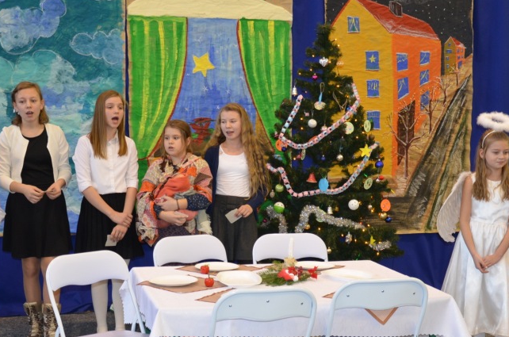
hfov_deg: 33.5
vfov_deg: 22.4
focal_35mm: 60
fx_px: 844
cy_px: 250
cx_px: 282
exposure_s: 1/60
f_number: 4
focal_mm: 25
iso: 640
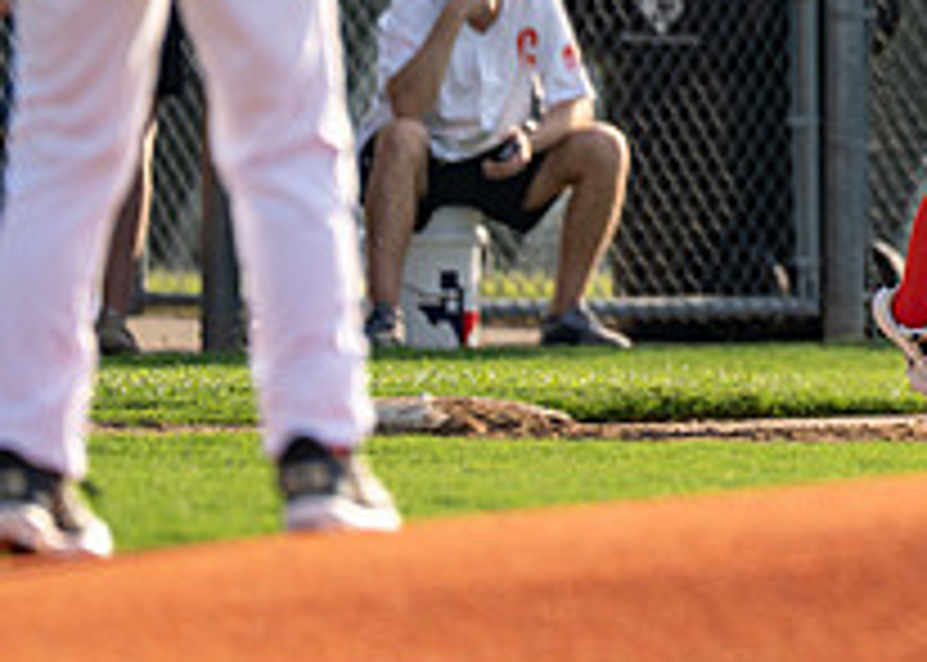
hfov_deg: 2.6
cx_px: 1192
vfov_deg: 1.8
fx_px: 20766
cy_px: -38
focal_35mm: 789
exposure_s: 1/2500
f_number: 2.8
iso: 200
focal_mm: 200
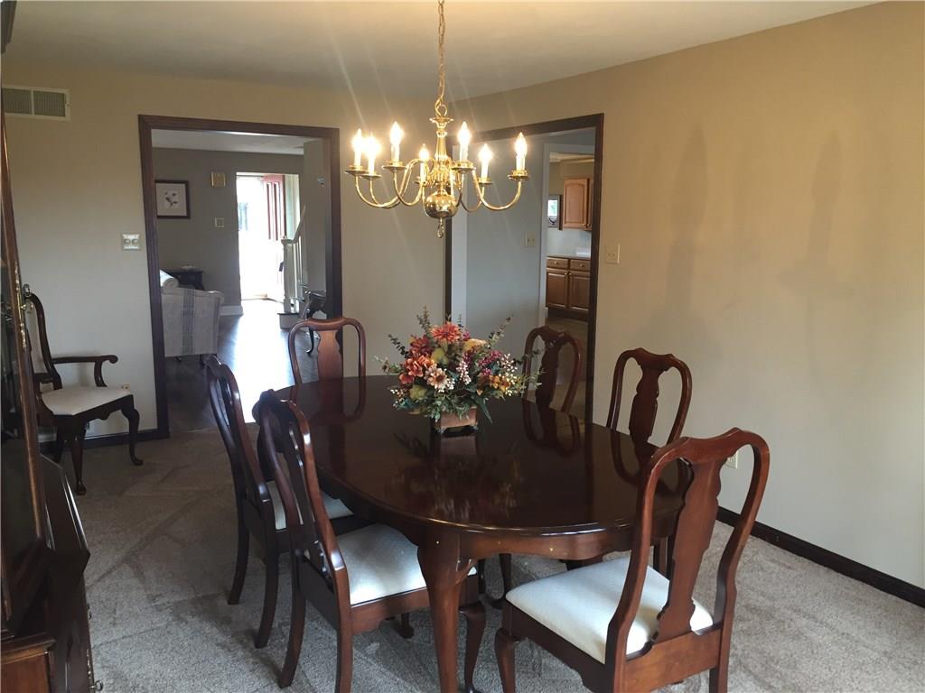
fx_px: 775
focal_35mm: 29
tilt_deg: -9.0
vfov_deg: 48.2
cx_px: 462
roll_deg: +0.1
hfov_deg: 61.7
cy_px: 346
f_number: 2.2
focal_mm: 4.15
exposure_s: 1/30
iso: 80
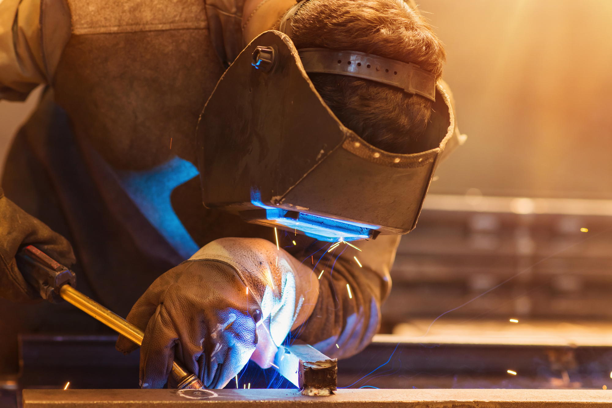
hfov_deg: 23.9
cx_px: 306
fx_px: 1445
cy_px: 204
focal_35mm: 85
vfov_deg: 16.1
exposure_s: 1/125
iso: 800
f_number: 2.8
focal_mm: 85
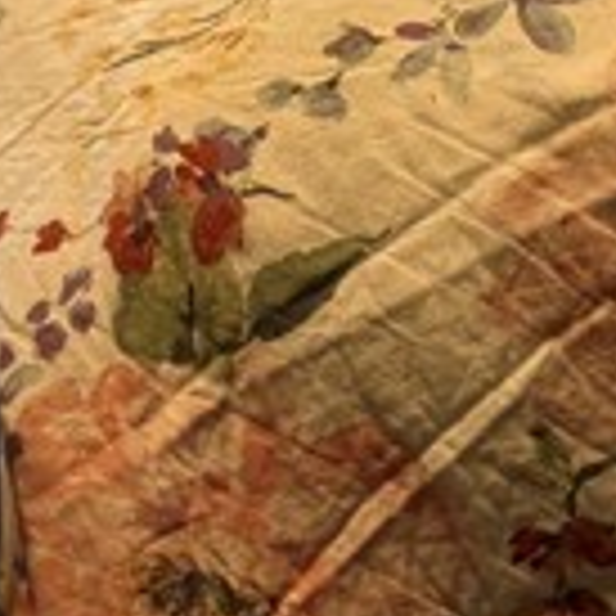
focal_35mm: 172
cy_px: -737
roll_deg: +1.0
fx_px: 3463
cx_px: 360
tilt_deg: -13.0
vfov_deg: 9.3
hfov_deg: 10.2
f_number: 1.6
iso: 125
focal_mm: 5.96
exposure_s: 1/120
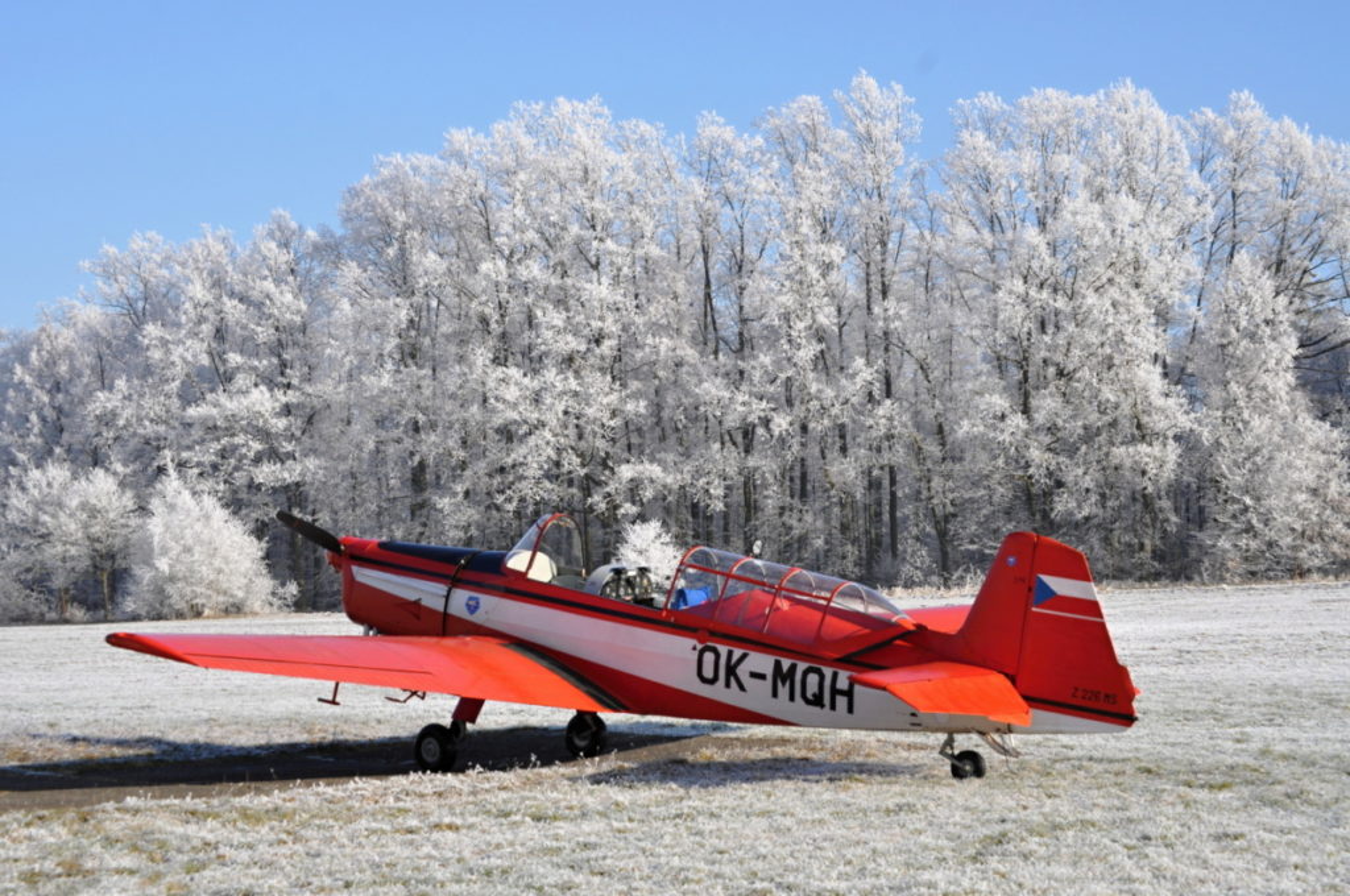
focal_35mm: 82
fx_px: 3090
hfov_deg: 24.6
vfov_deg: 16.5
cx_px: 675
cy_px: 448
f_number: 11
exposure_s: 1/500
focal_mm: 55
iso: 400
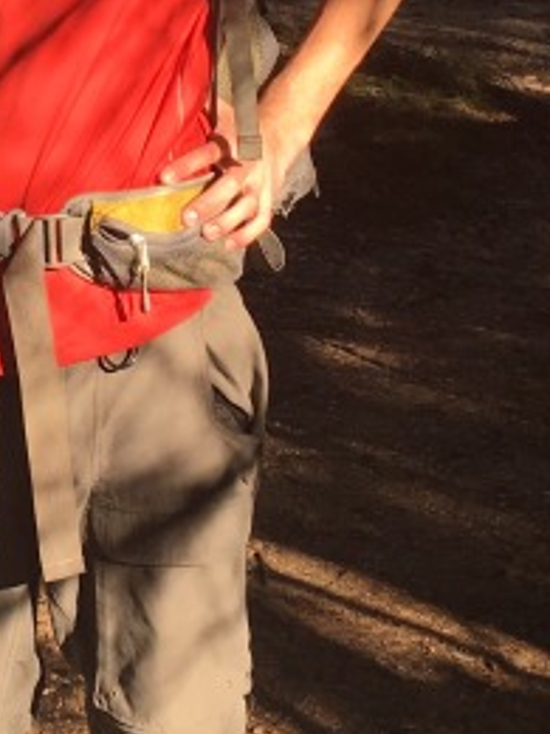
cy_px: -127
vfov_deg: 16.0
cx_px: -127
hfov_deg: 12.1
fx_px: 2521
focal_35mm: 119
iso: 25
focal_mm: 4.15
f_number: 2.2
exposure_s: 1/635
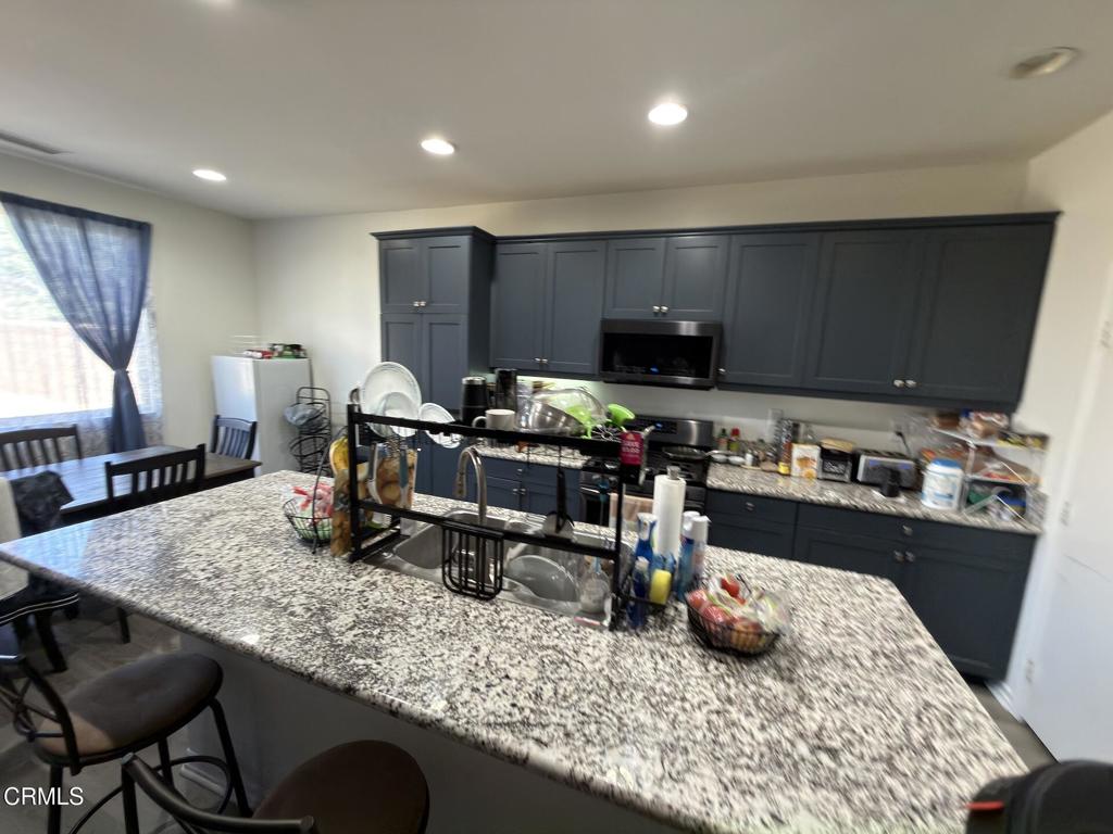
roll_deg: -0.4
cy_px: 417
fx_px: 450
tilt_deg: -8.9
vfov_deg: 85.7
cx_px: 556
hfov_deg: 102.1
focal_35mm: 14
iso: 160
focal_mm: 2.22
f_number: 2.2
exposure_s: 1/30
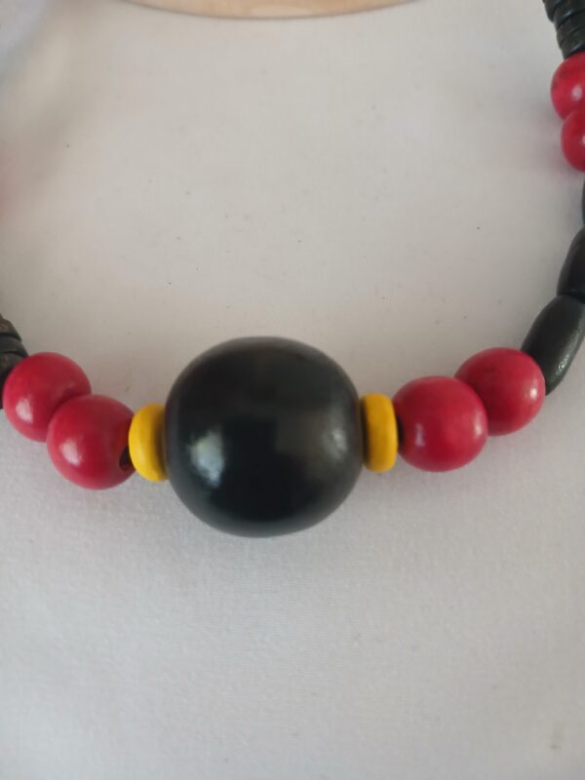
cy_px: 390
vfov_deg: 65.3
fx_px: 608
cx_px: 292
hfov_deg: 51.4
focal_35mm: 27
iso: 400
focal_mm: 3.98
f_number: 1.8
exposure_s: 1/20
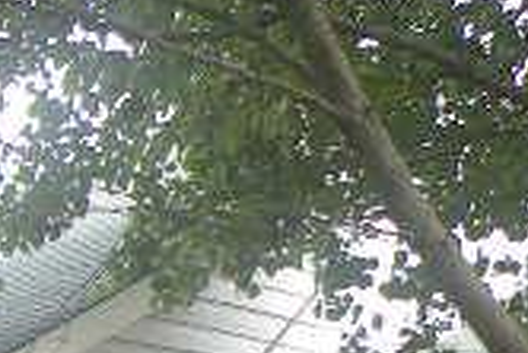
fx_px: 2539
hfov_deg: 10.8
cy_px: 878
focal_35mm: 173
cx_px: -525
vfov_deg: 7.4
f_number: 2.8
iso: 64
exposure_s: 1/81
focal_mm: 4.7
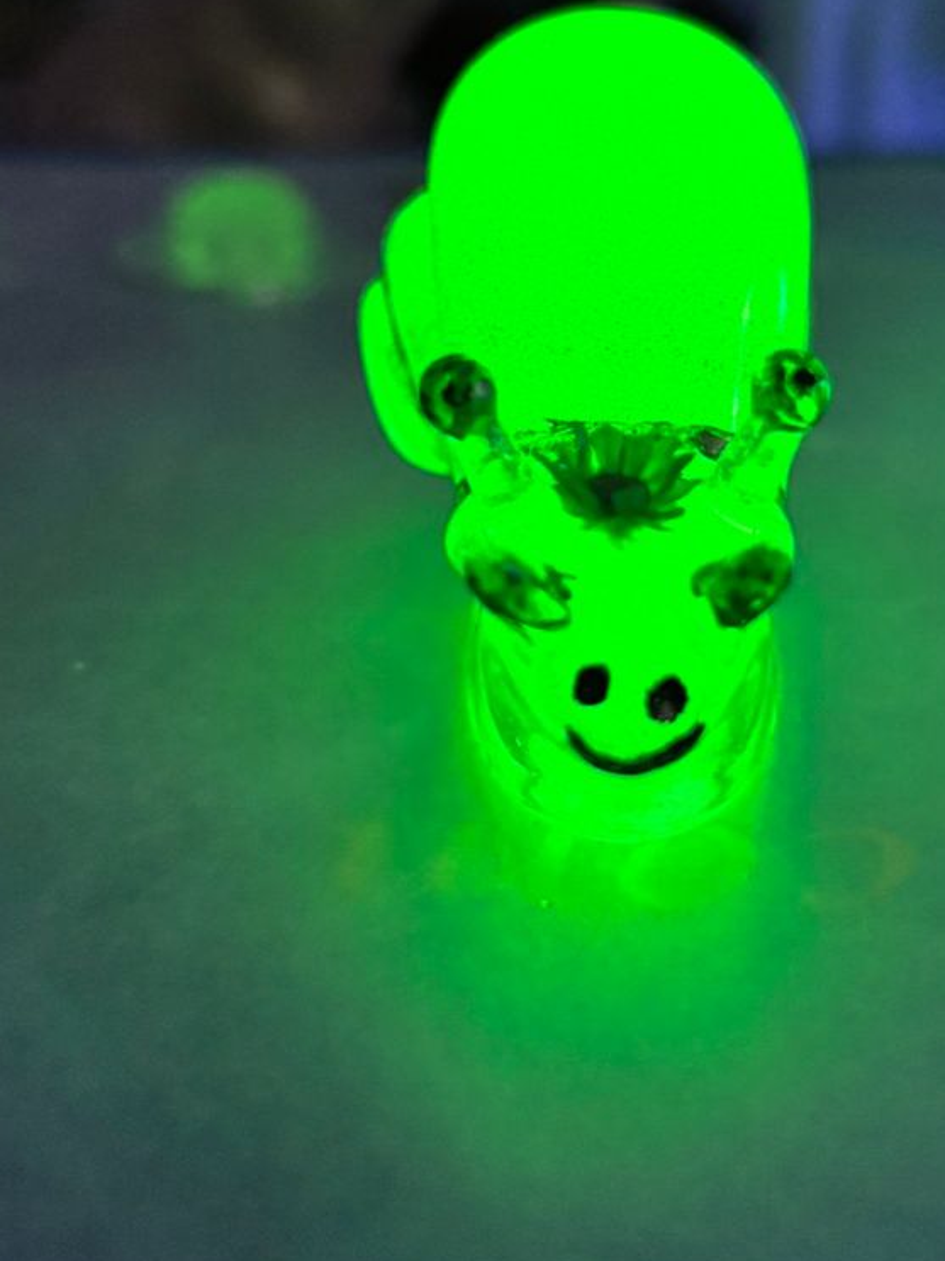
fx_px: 2039
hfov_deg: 26.0
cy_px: 468
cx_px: 597
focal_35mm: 56
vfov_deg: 34.2
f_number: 1.6
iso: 640
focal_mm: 5.96
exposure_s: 1/36
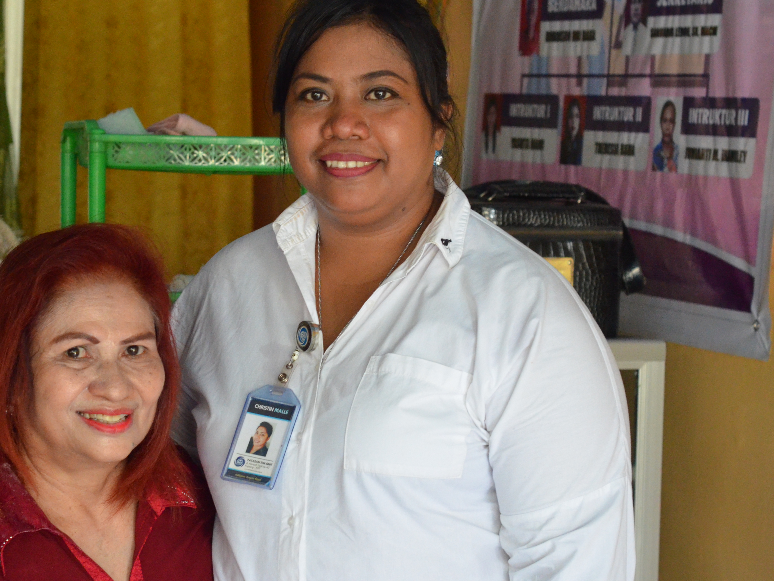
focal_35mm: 103
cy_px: 266
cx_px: 260
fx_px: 2303
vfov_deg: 14.4
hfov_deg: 19.0
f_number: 5.6
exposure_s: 1/125
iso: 2500
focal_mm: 50
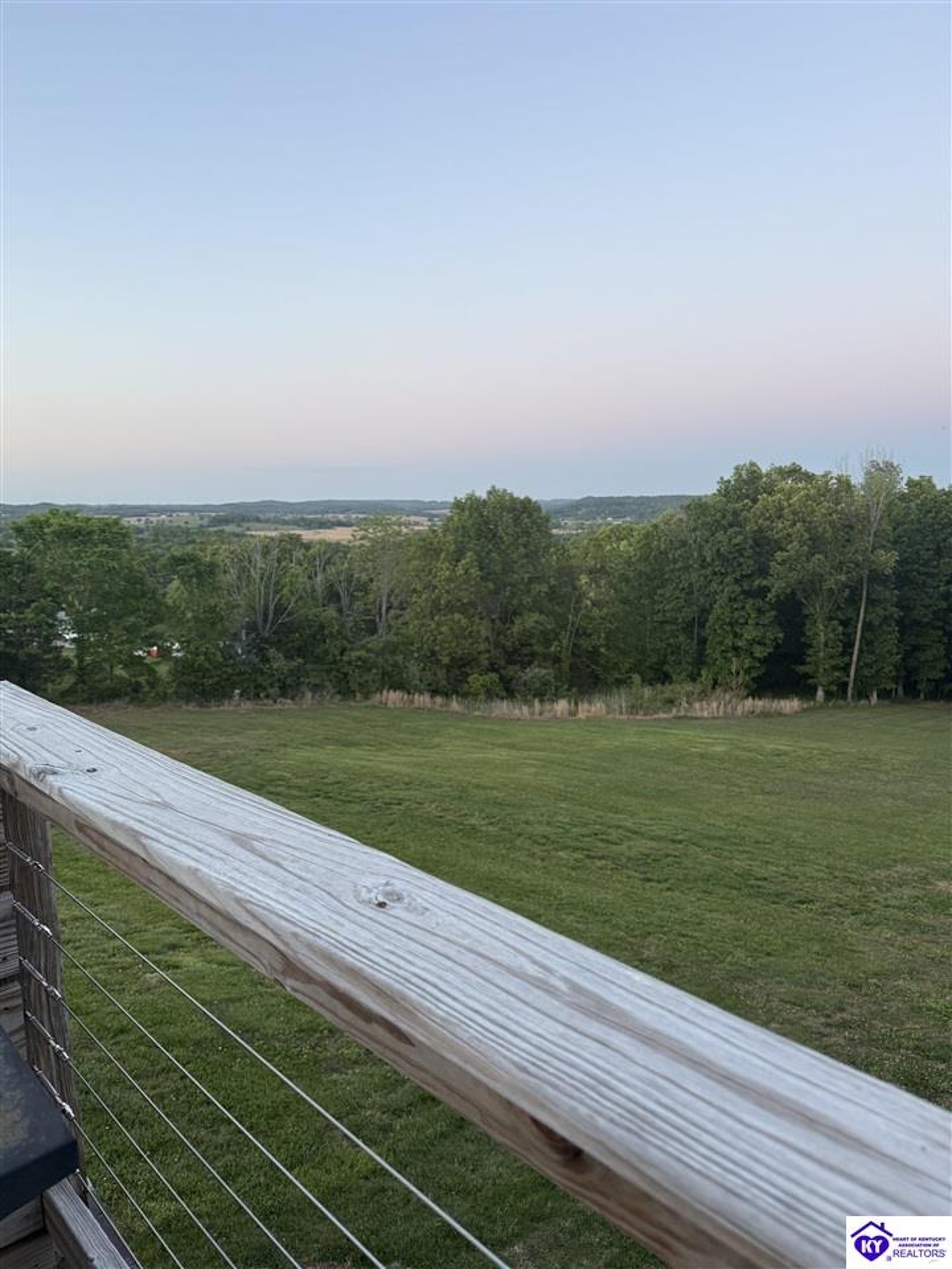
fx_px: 880
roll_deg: +0.2
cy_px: 634
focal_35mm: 24
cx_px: 476
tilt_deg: -8.9
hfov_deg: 56.8
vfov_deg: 71.6
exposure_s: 1/121
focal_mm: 6.76
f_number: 1.78
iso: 160
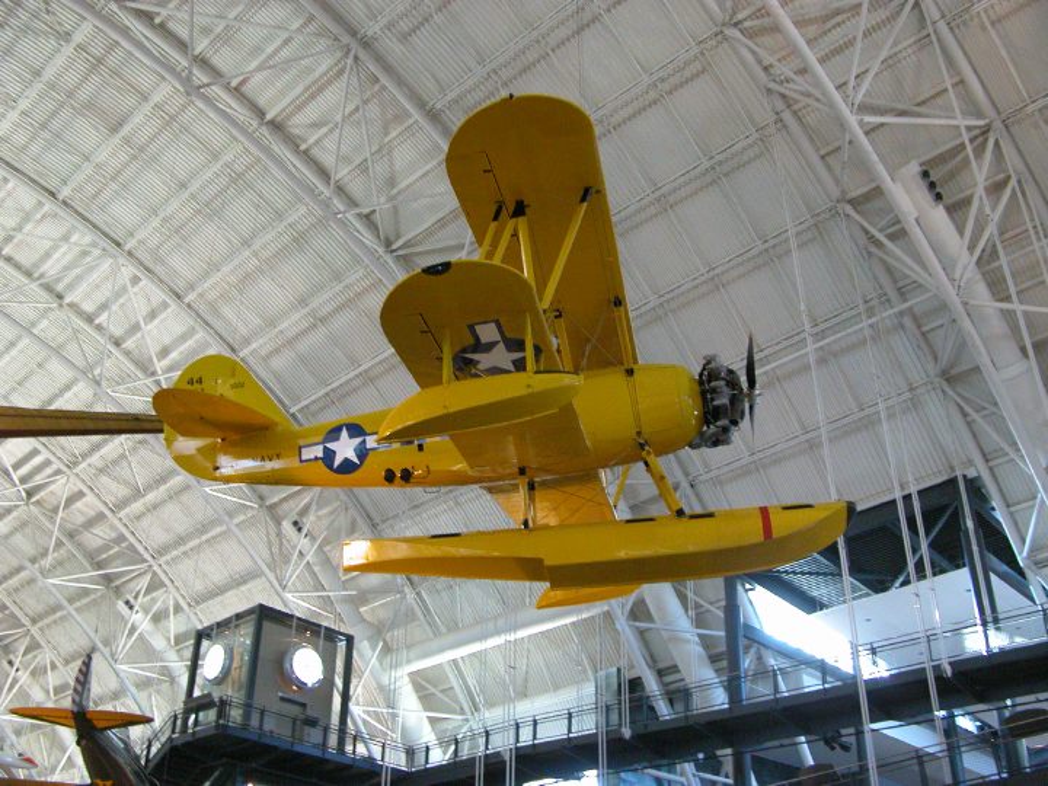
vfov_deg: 40.7
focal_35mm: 35
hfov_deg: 52.6
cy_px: 393
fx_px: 1060
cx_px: 524
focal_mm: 8.9
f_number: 2.8
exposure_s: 1/25.8
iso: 400
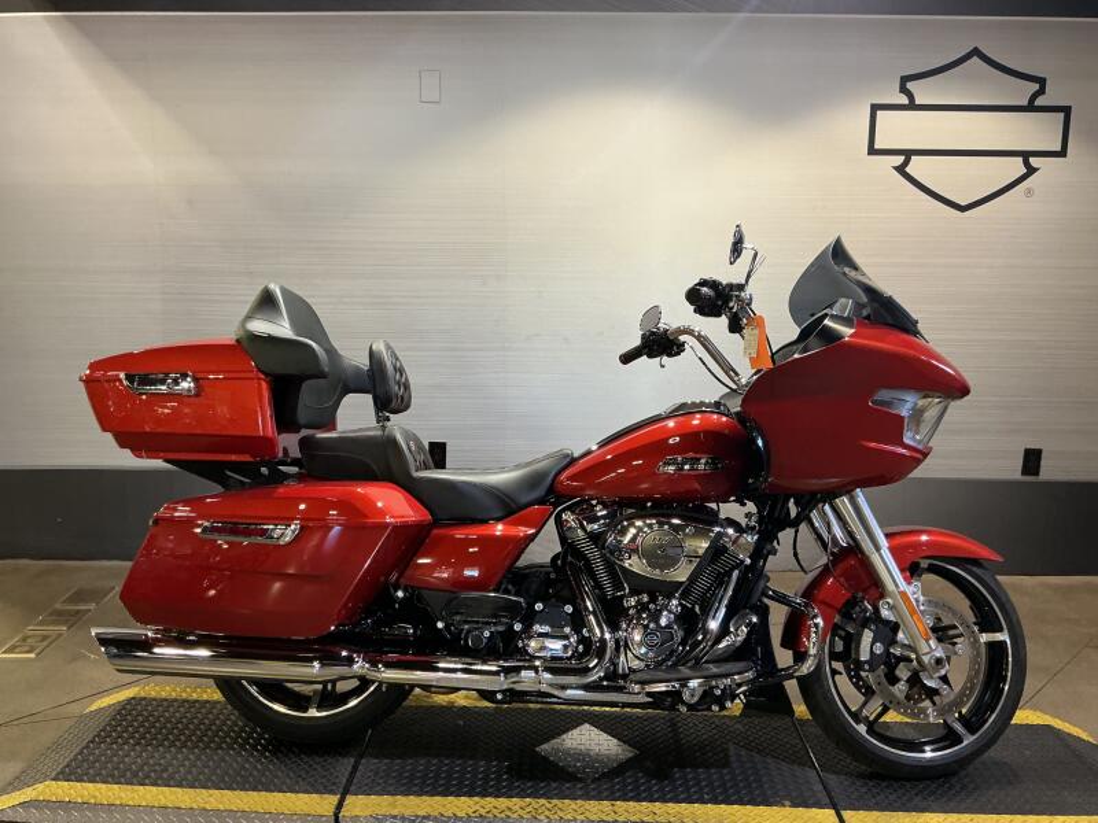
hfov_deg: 61.7
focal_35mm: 29
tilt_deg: -8.9
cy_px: 412
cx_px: 549
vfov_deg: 48.2
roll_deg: -0.6
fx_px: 920
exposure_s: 1/60
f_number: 1.8
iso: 80
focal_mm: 3
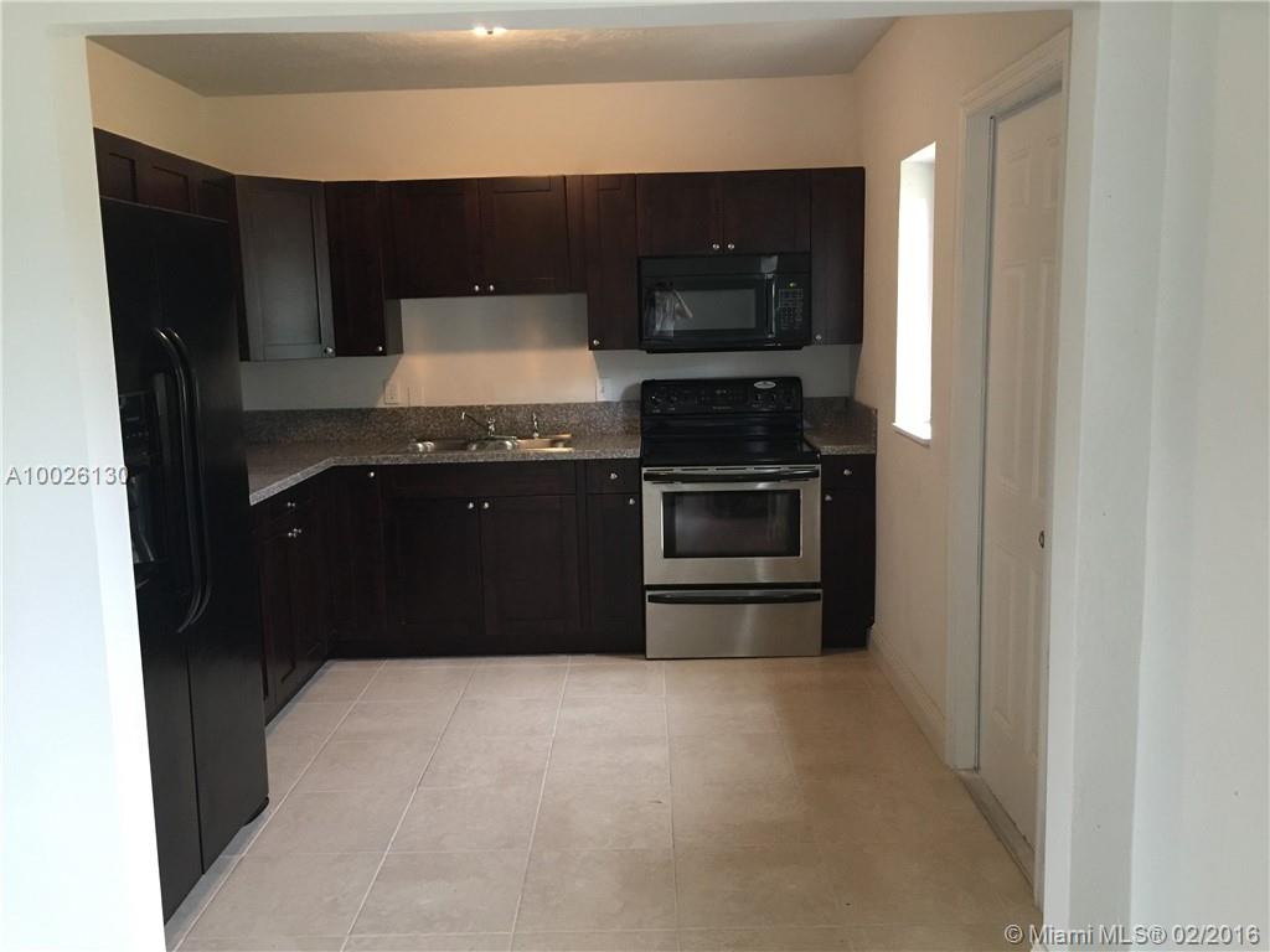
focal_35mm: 29
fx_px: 1064
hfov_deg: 61.7
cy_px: 476
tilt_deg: -6.7
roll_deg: +0.9
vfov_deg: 48.2
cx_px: 635
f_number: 2.2
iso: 125
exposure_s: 1/15
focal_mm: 4.15
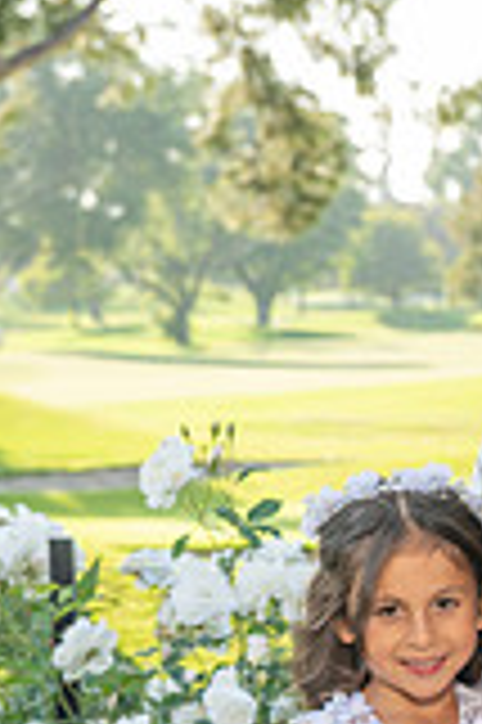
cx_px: 599
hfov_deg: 8.4
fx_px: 3260
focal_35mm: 162
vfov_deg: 12.3
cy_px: 944
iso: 250
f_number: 5.6
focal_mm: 58
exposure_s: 1/200
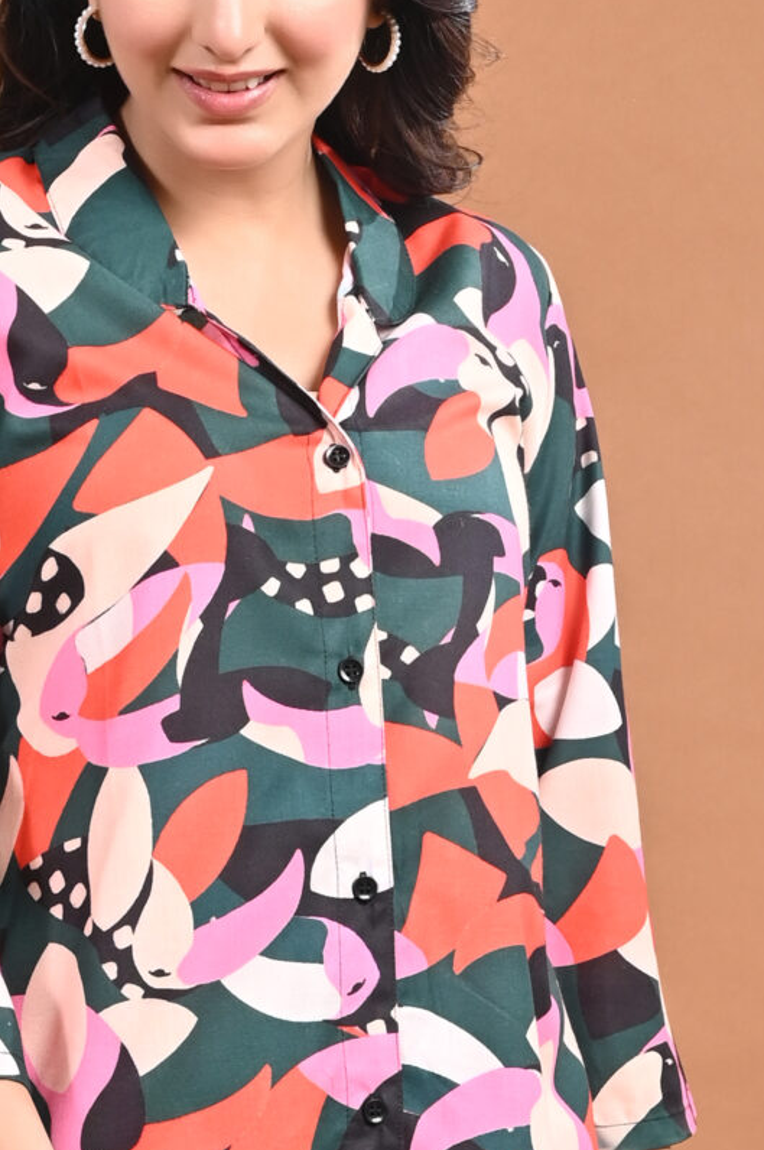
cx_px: 213
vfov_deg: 10.5
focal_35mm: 193
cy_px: 1322
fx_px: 6157
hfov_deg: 7.1
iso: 250
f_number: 8
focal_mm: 60
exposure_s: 1/200
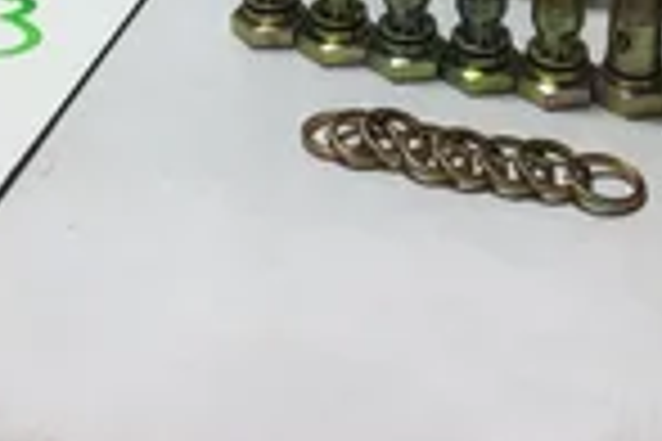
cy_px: -198
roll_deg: +1.3
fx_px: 1618
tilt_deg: -22.8
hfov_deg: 23.1
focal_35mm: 88
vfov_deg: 14.6
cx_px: 284
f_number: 2.4
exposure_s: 1/182
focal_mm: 3.3
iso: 25
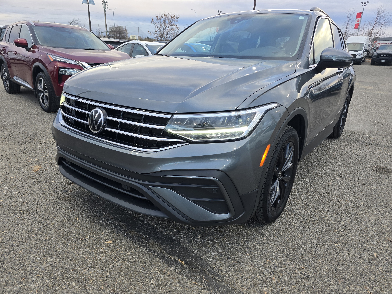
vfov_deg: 58.9
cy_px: 147
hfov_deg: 73.9
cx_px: 196
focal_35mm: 23
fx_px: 260
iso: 100
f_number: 1.7
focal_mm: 6.3
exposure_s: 1/180
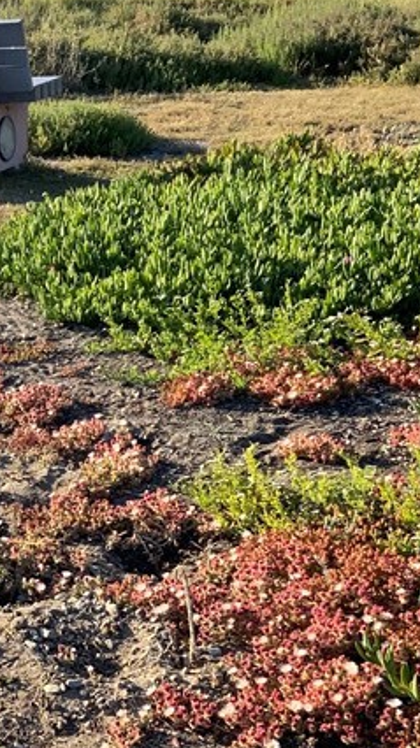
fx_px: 1508
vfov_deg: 27.8
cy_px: 483
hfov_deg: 15.1
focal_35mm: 76
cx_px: -134
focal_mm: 3
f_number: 1.8
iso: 16
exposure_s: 1/739
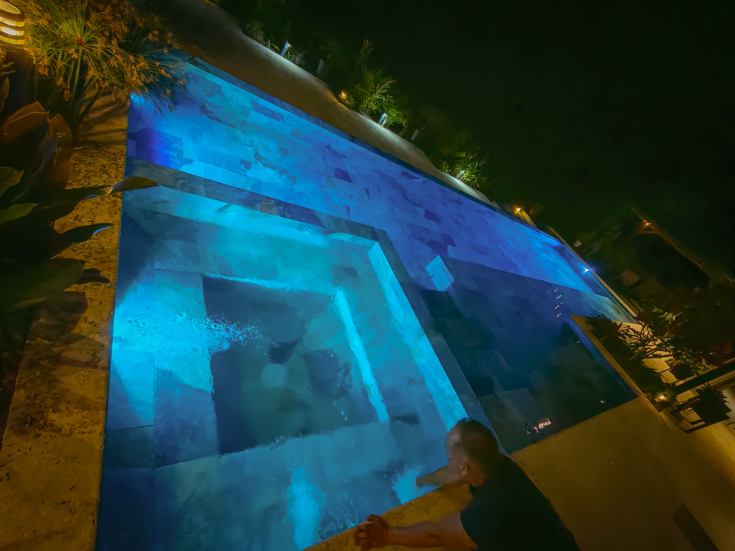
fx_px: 340
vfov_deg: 78.1
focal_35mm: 16
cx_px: 368
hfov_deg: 94.5
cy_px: 276
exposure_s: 1/20
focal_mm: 1.96
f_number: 2.2
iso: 2000
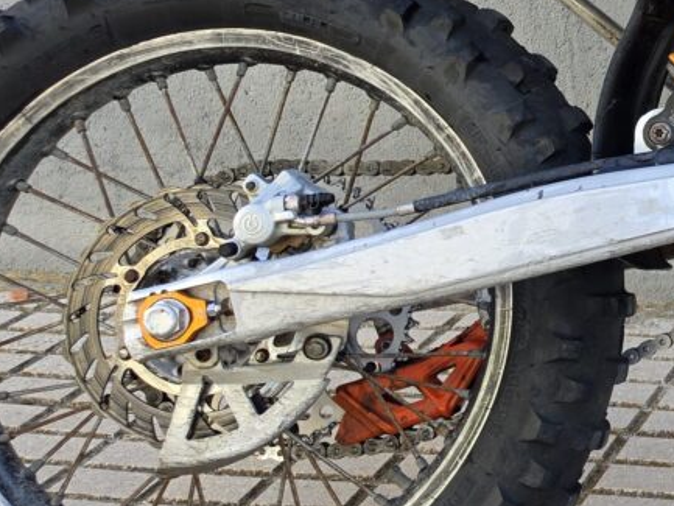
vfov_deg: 17.0
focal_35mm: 85
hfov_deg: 19.2
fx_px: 1655
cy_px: 2
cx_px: 1091
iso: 25
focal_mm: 6.5
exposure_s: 1/180
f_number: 1.4
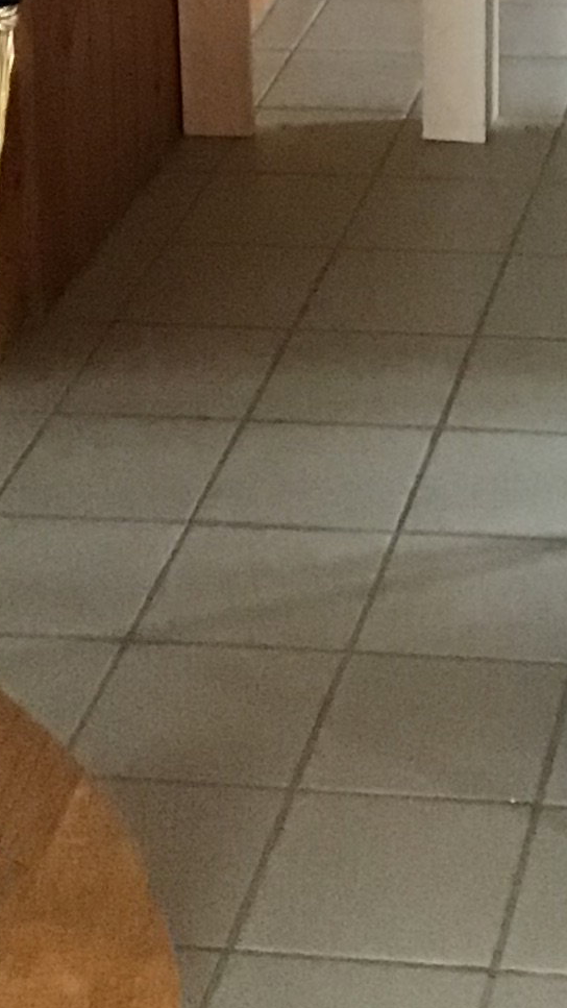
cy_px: -614
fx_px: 3047
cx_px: 610
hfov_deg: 10.5
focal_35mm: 114
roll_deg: +1.4
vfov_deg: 16.6
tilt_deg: -7.3
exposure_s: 1/25
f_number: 2.4
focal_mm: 3.3
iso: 200
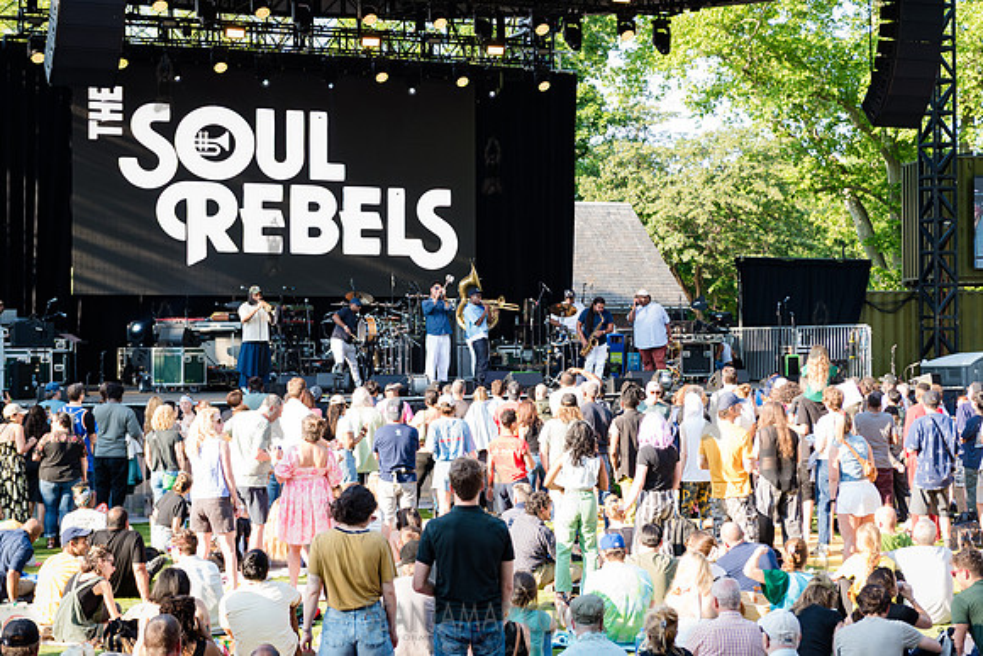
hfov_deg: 29.2
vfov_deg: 19.7
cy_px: 328
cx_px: 492
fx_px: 1888
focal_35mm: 69
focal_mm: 66
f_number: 4.5
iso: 400
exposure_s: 1/200
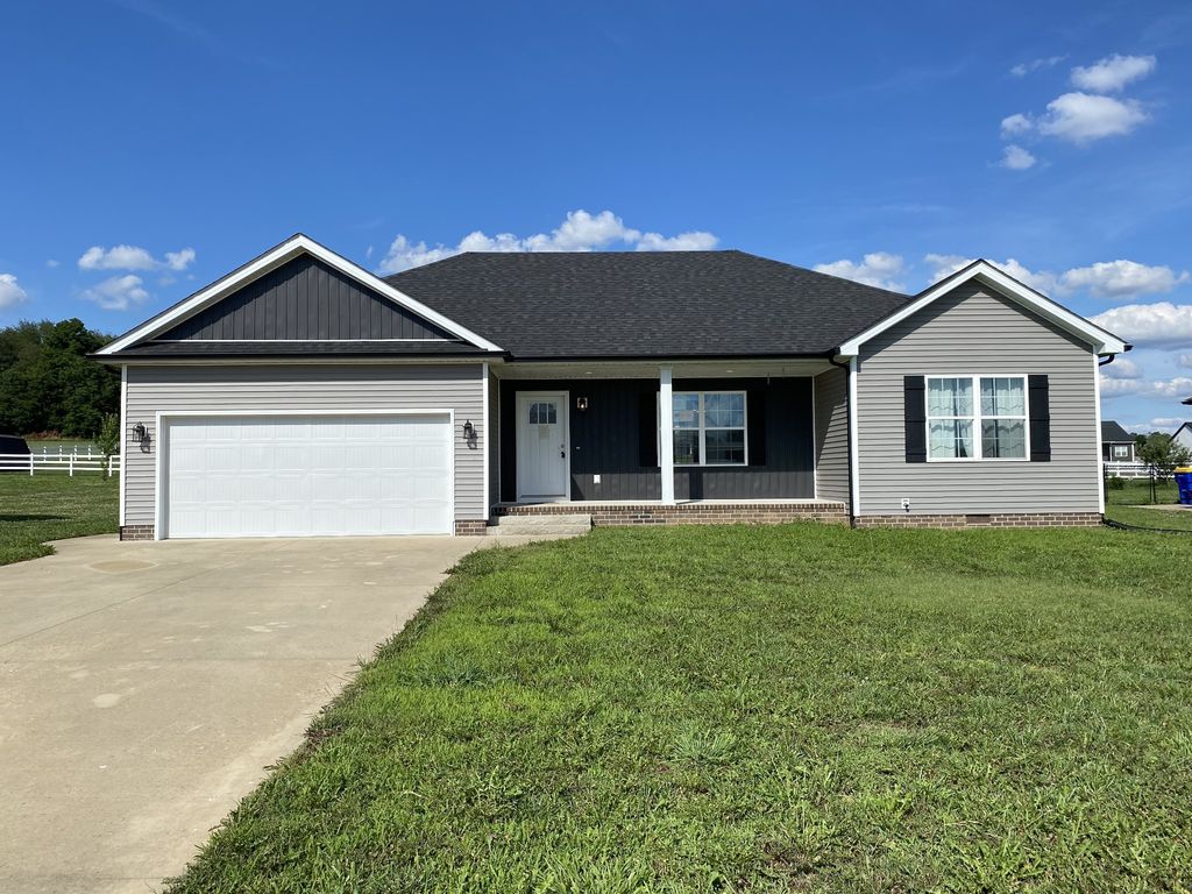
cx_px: 596
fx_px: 895
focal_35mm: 26
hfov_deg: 67.3
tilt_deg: +2.5
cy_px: 447
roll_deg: -0.3
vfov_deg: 53.1
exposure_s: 1/3401
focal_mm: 4.25
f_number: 1.8
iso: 32
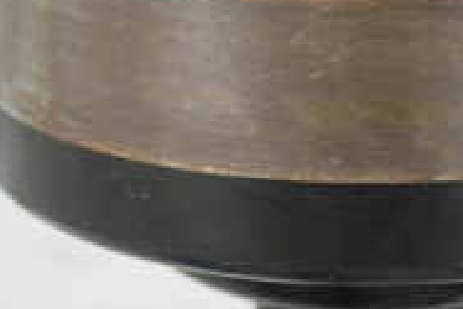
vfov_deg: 8.3
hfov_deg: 12.2
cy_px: -5
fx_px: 2111
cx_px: 547
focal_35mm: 164
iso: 800
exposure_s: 1/160
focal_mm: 32
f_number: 4.8
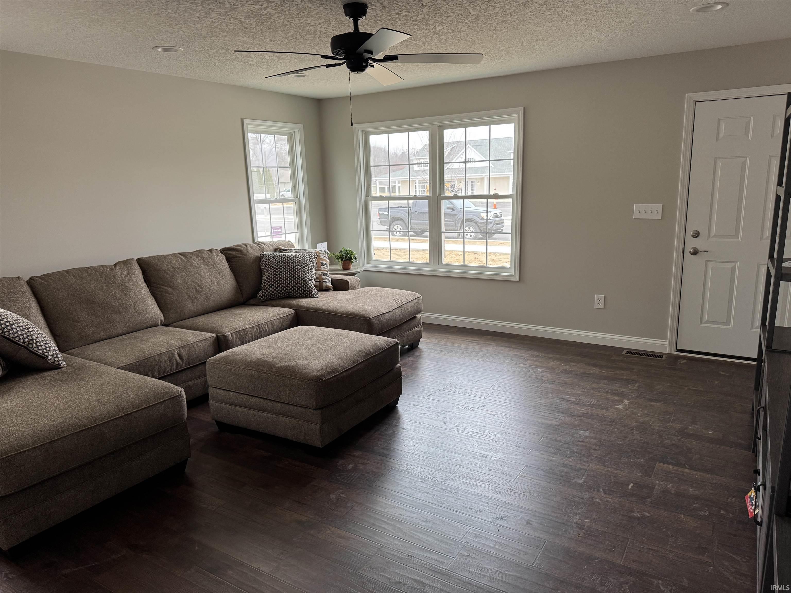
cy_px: 296
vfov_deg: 56.8
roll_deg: +1.9
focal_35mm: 24
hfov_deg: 71.6
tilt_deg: -11.7
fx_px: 548
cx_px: 396
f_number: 1.78
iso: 200
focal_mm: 6.76
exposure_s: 1/84
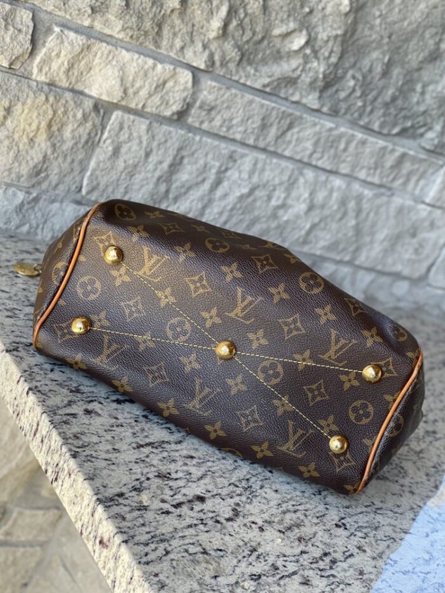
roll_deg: -27.6
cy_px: 296
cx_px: 222
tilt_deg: -19.8
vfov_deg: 30.3
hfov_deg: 22.9
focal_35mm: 64
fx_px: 1097
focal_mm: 7.5
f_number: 2.2
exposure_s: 1/121
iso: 50
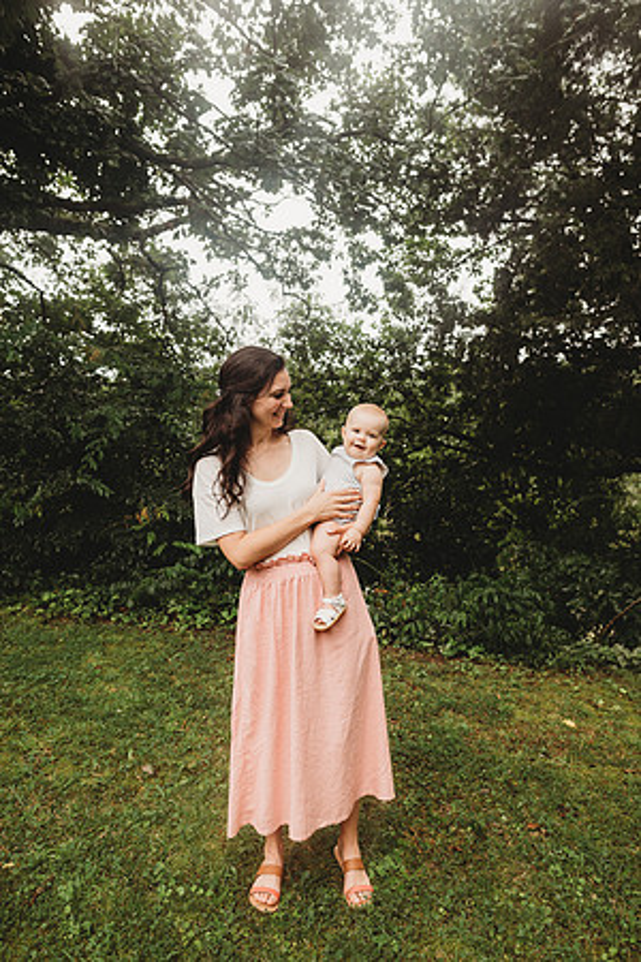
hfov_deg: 53.1
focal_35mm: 24
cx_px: 320
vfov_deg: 73.7
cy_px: 481
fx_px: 641
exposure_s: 1/160
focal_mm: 24
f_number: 3.5
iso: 400
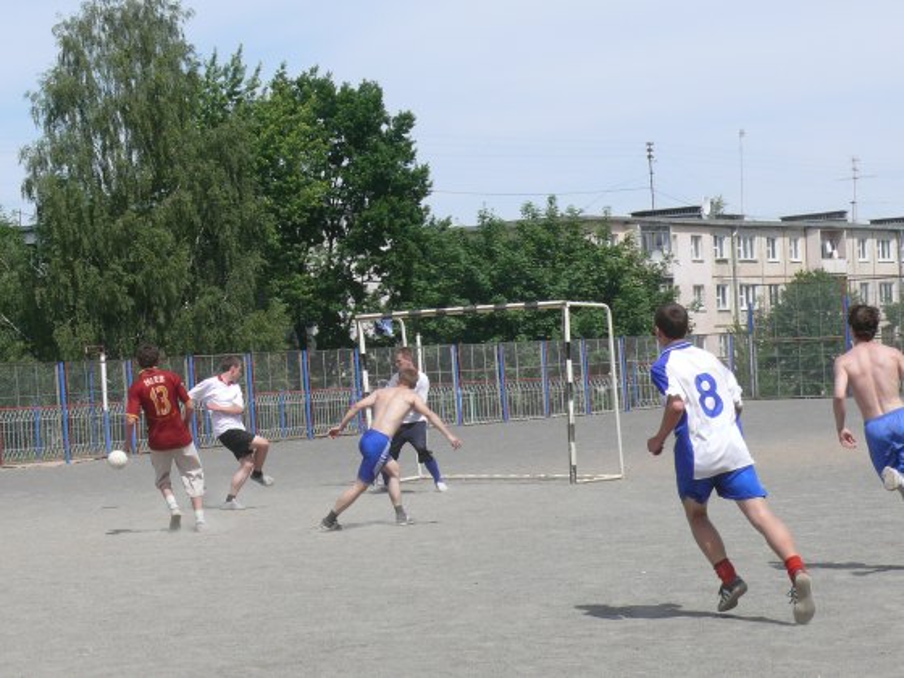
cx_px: 452
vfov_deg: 16.4
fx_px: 2350
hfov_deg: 21.8
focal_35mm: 90
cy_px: 339
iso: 100
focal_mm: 12.6
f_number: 6.3
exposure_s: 1/500
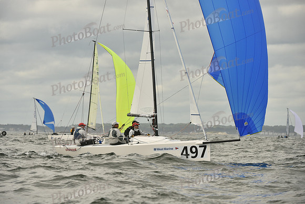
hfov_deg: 8.2
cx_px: 152
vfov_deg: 5.5
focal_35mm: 250
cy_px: 102
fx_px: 2118
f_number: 8
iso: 320
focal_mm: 250
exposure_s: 1/1250
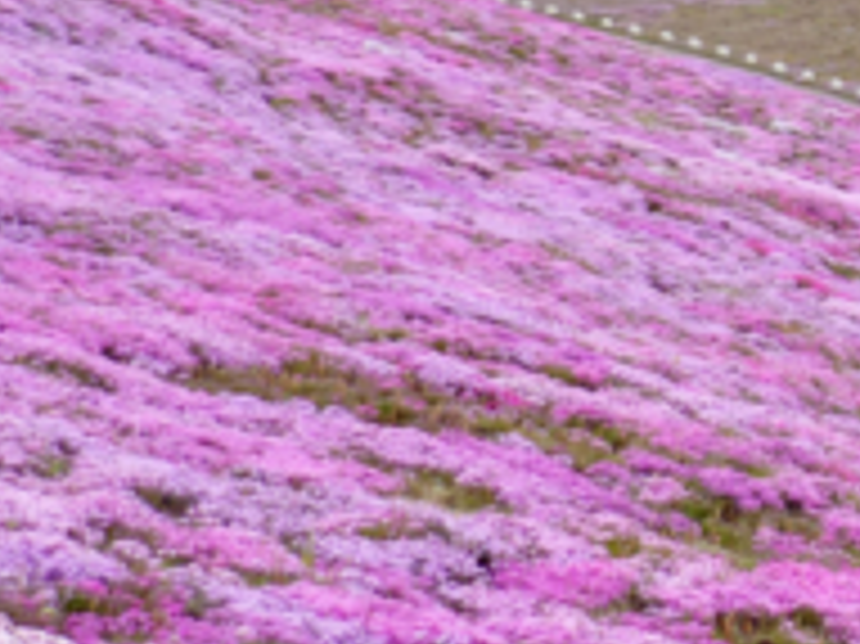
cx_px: 1279
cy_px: -306
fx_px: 3426
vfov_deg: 10.4
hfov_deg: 13.5
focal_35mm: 138
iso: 100
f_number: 3
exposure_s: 1/400
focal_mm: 7.2
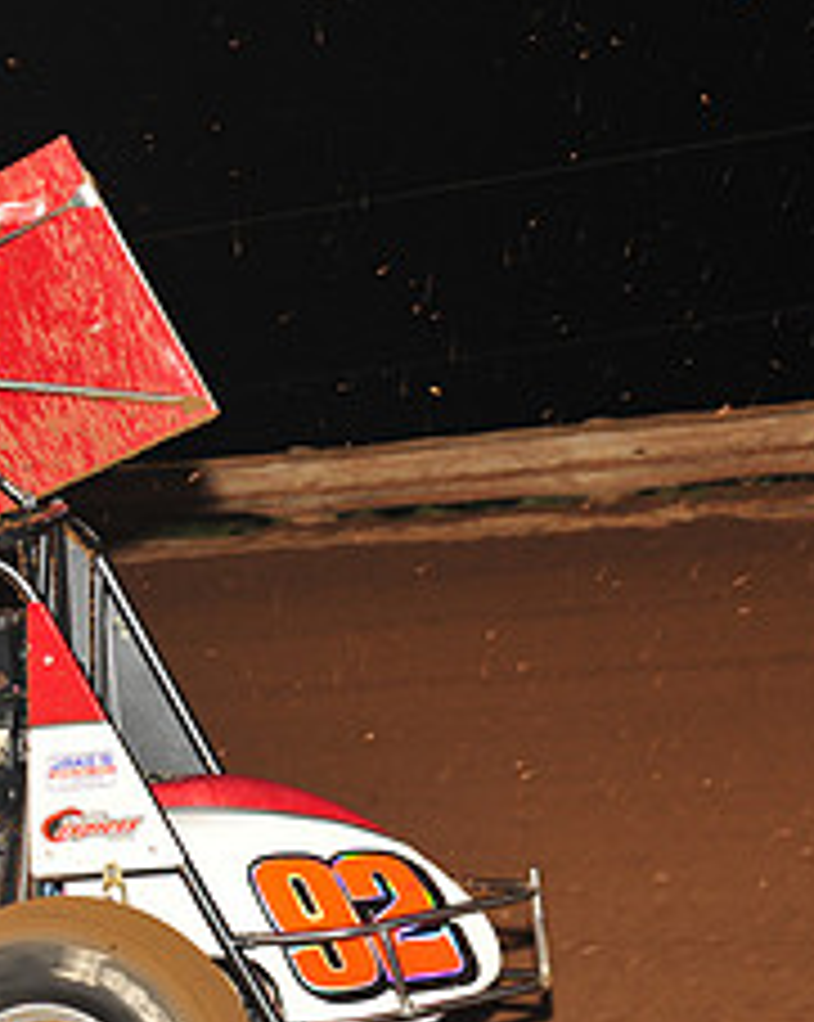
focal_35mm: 192
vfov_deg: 10.1
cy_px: 603
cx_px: -337
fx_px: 5794
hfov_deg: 7.9
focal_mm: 80
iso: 1000
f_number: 7.1
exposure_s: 1/320
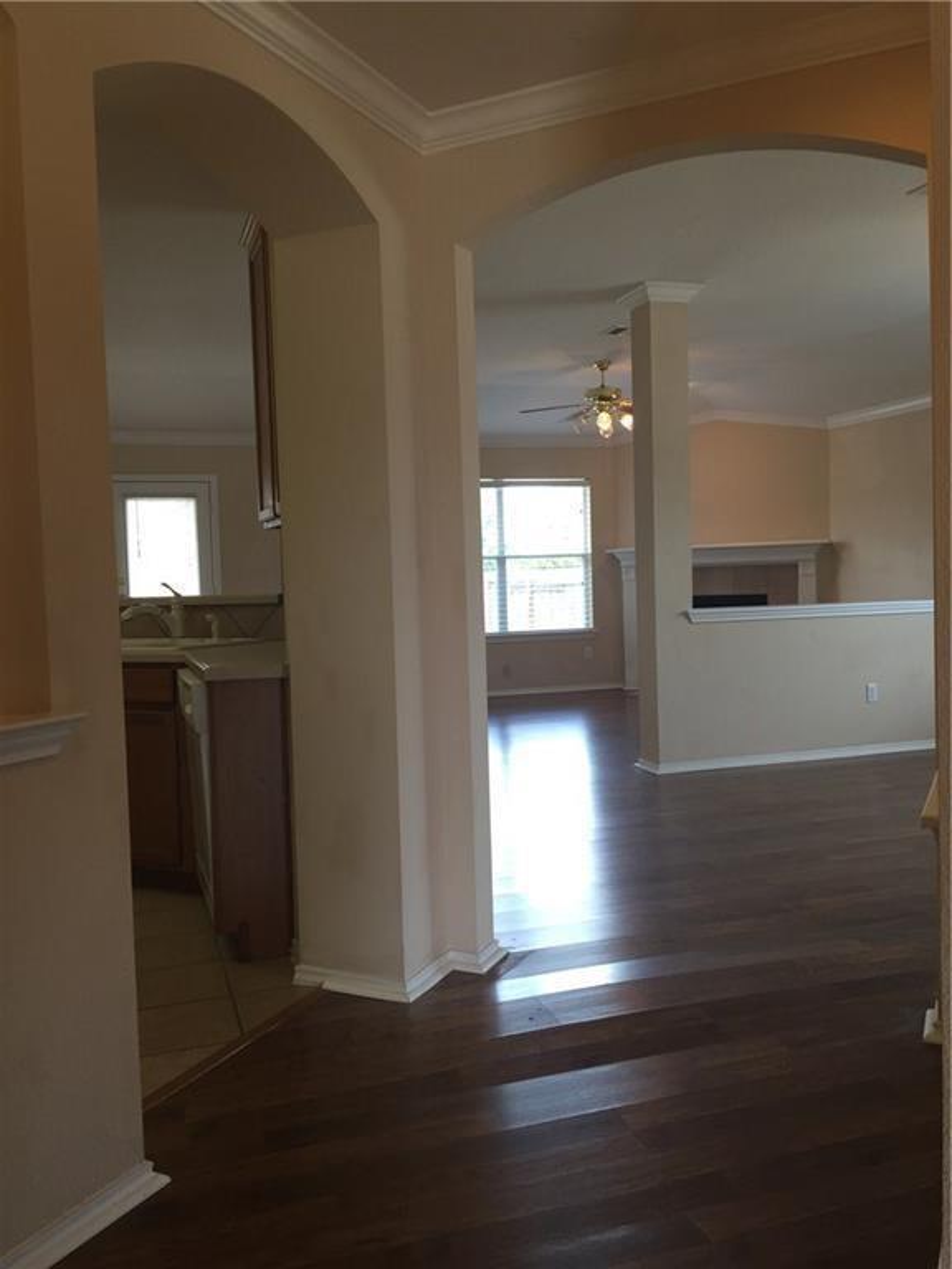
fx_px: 1063
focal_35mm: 29
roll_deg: +1.9
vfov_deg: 61.7
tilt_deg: -2.1
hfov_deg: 48.2
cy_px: 634
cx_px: 476
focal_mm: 4.15
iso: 32
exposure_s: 1/40
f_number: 2.2
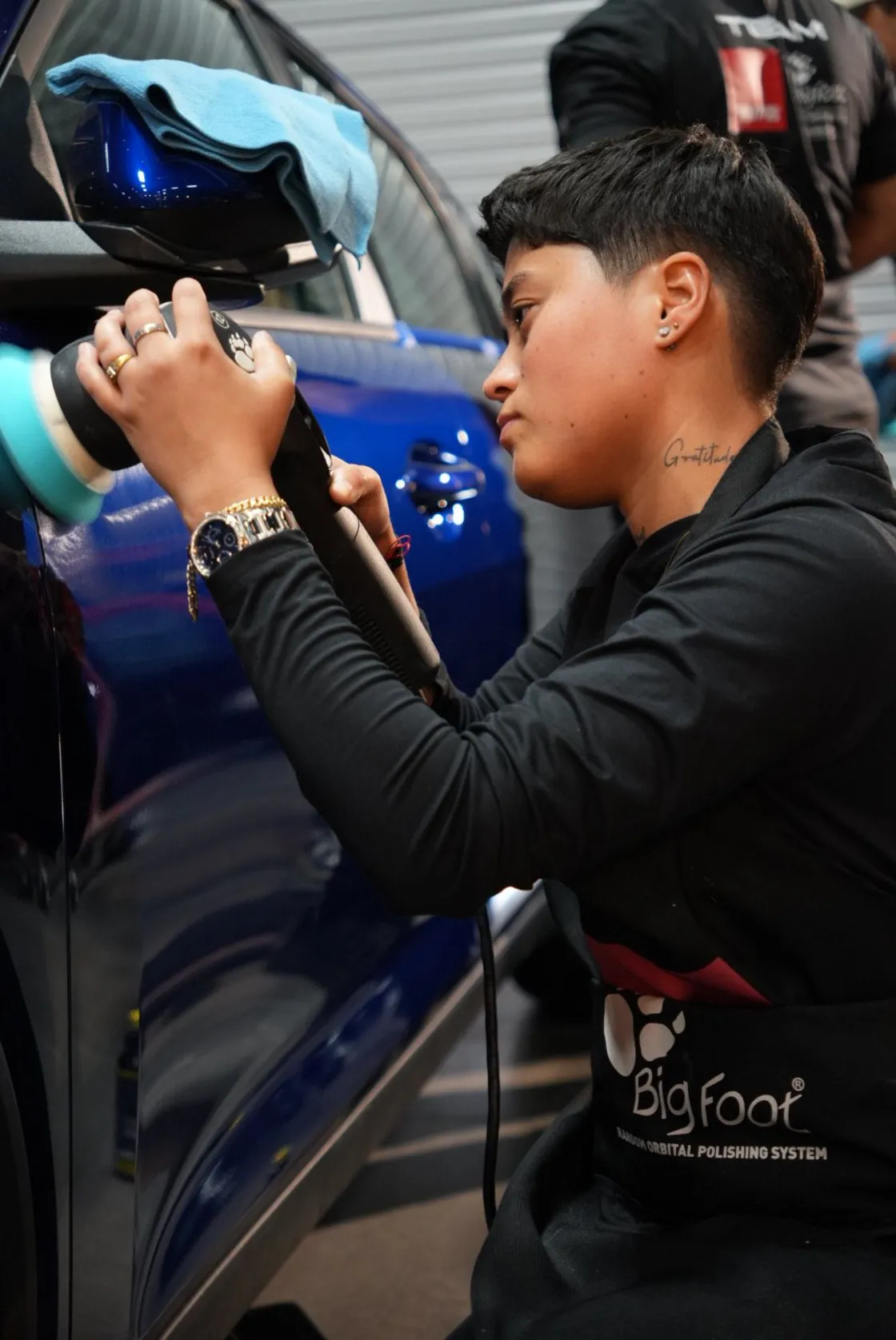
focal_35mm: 56
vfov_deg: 35.7
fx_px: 2080
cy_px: 670
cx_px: 448
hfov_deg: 24.3
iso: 1250
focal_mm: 37.2
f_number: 2.8
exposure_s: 1/125
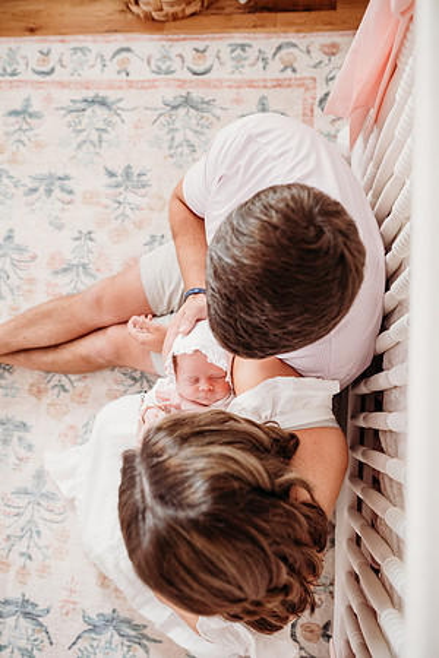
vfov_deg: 73.7
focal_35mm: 24
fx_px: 439
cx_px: 220
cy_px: 329
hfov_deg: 53.1
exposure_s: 1/200
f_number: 2.8
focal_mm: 24
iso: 2000
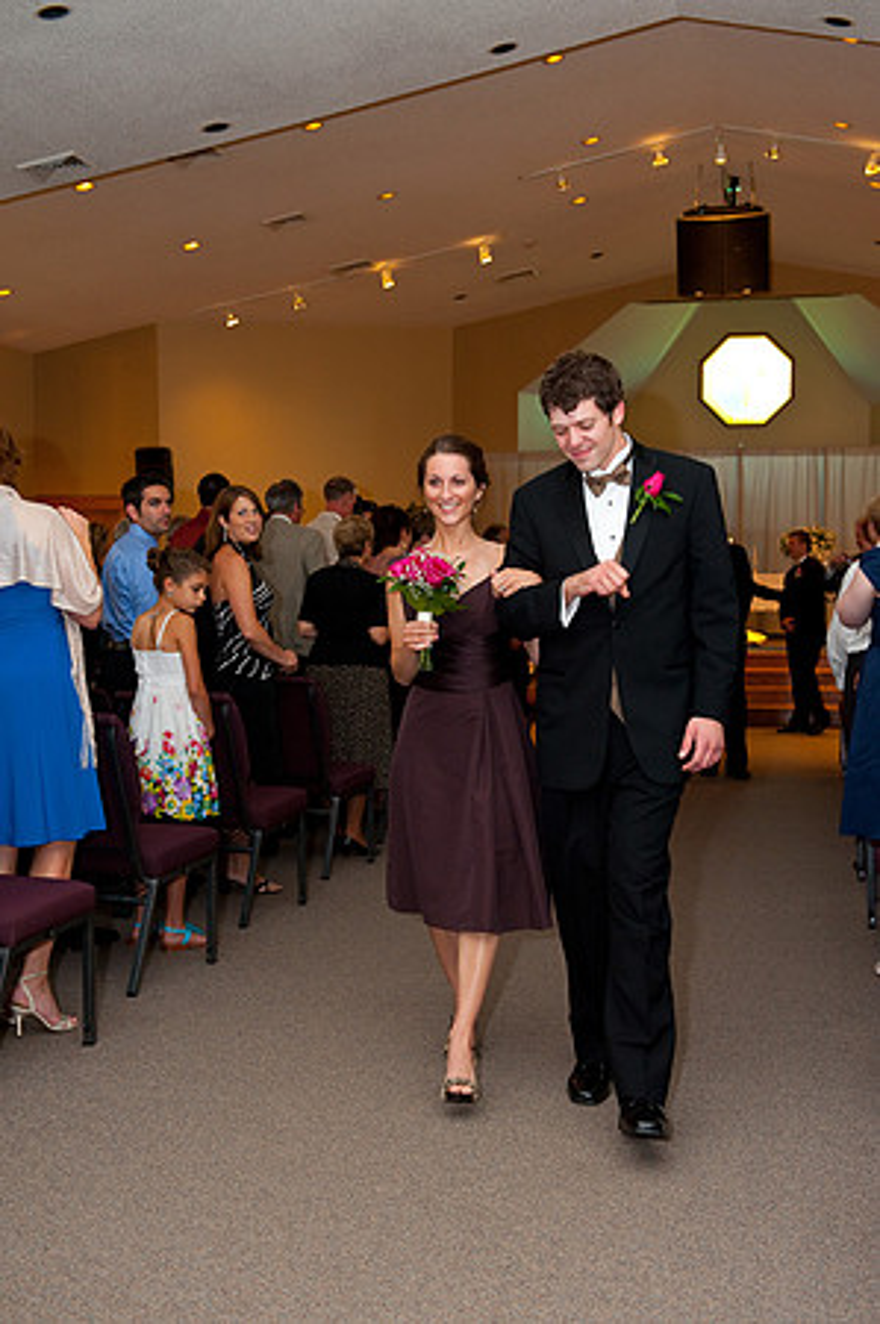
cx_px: 440
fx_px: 1764
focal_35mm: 48
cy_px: 662
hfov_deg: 28.0
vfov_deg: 41.2
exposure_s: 1/60
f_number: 5.6
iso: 1250
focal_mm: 48
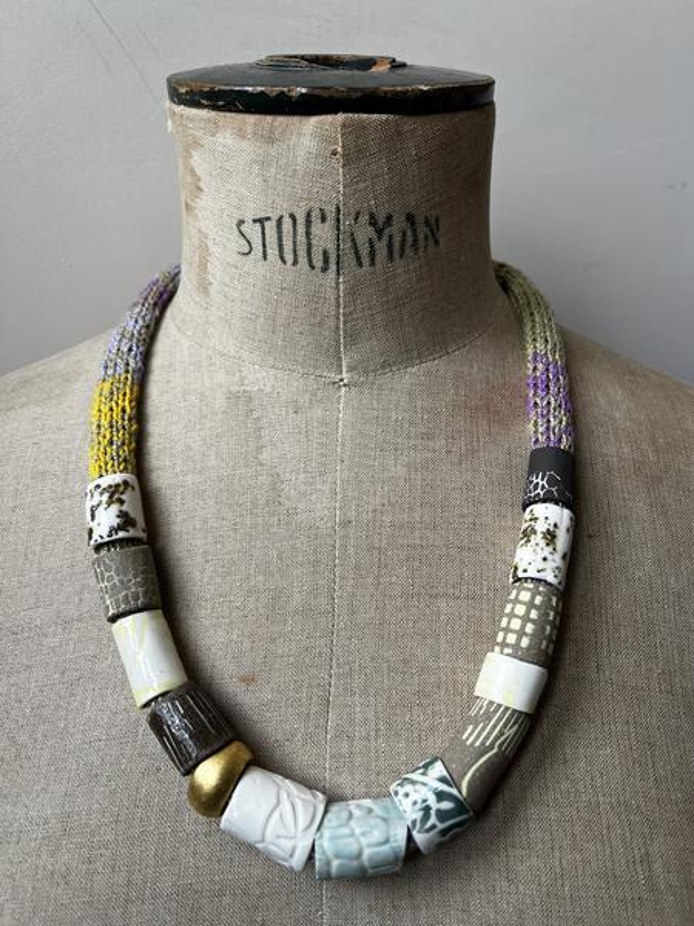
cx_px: 347
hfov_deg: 53.1
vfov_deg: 67.3
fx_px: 695
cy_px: 463
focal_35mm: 26
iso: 32
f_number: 1.6
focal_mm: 5.1
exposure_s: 1/144
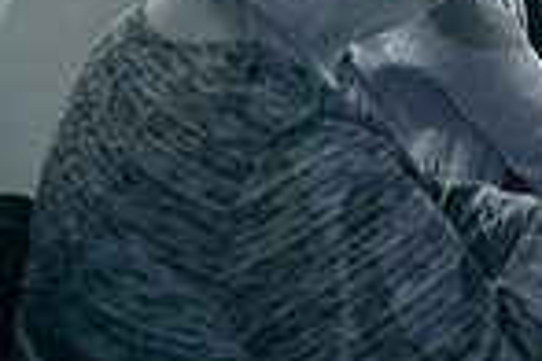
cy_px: -138
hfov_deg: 14.1
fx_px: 2078
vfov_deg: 9.7
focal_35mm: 138
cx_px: 745
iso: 4000
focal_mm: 35
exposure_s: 1/4000
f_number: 2.8
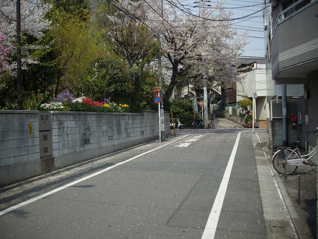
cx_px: 159
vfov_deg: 38.7
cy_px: 120
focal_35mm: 37
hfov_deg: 50.1
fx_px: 340
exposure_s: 1/250
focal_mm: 6.2
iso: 80
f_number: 5.6
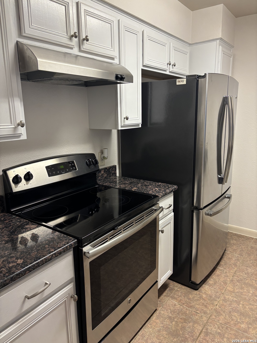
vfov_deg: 67.3
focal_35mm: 26
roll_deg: +1.4
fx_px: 257
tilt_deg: -11.7
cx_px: 128
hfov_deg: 53.1
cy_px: 172
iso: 160
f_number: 1.6
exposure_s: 1/60
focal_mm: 5.96
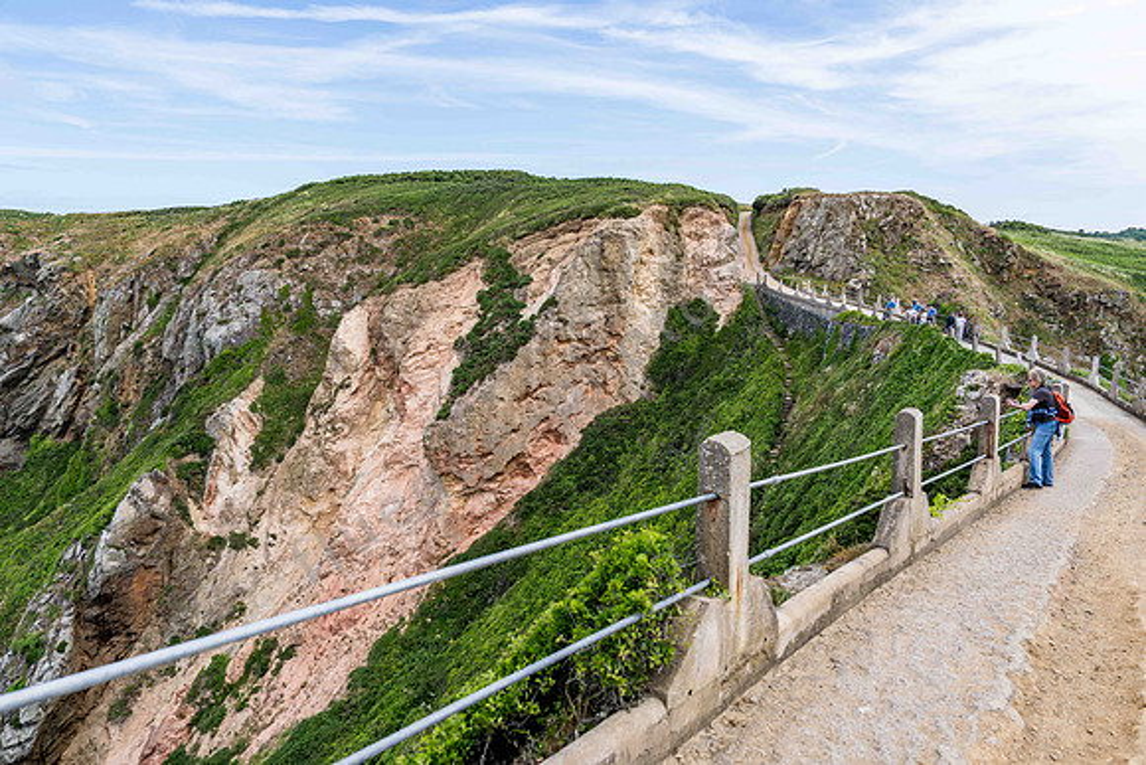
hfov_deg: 73.7
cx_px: 573
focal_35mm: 24
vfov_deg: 53.2
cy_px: 382
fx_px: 764
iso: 100
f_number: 4
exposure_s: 1/400
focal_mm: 24
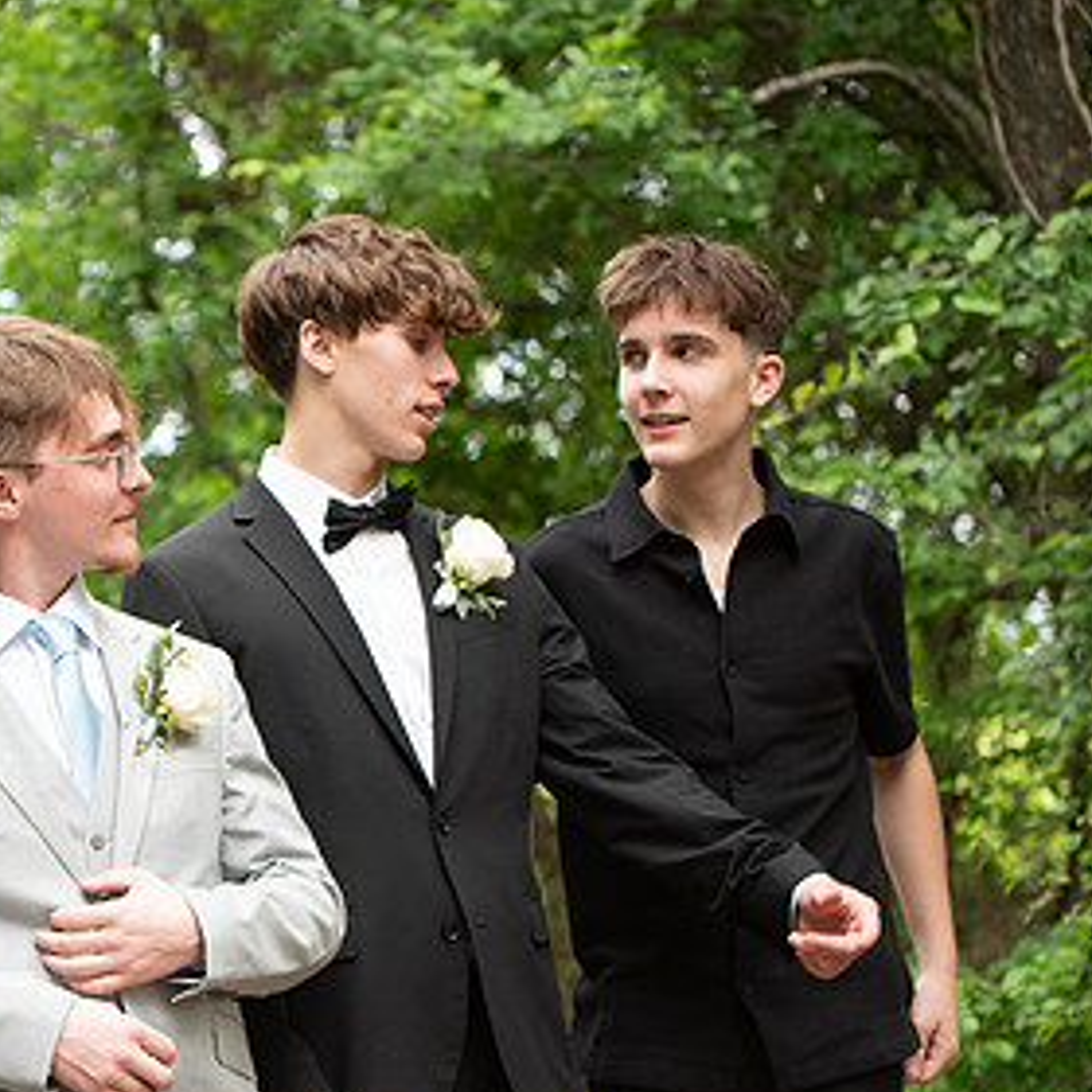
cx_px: 62
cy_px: 710
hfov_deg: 13.1
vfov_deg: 13.2
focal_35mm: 132
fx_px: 4711
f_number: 2.8
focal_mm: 70
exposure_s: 1/640
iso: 500
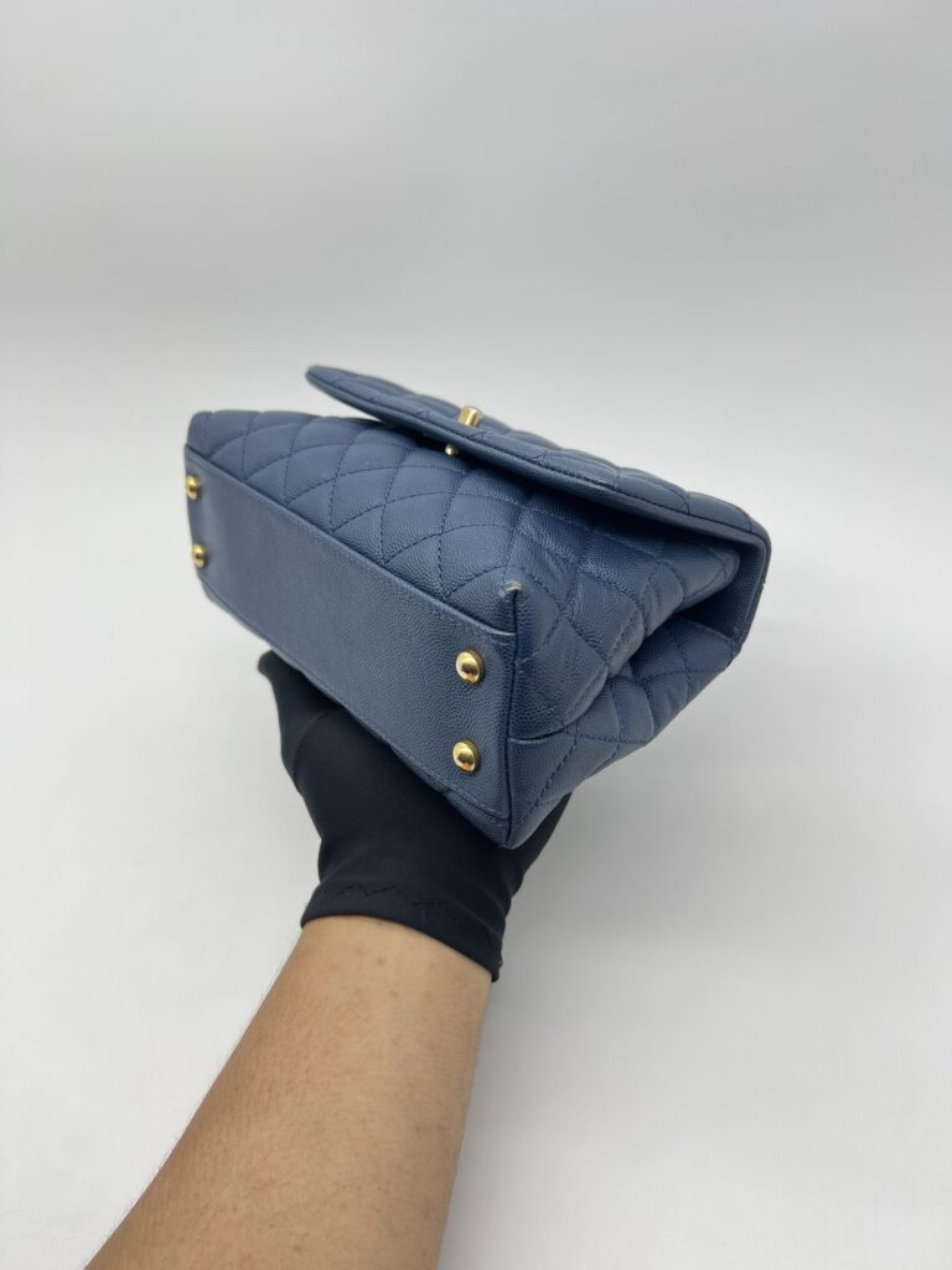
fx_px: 953
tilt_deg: -38.3
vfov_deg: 67.3
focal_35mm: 26
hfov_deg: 53.1
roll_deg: +9.5
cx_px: 476
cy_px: 635
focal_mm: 5.7
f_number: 1.5
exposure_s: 1/100
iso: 32
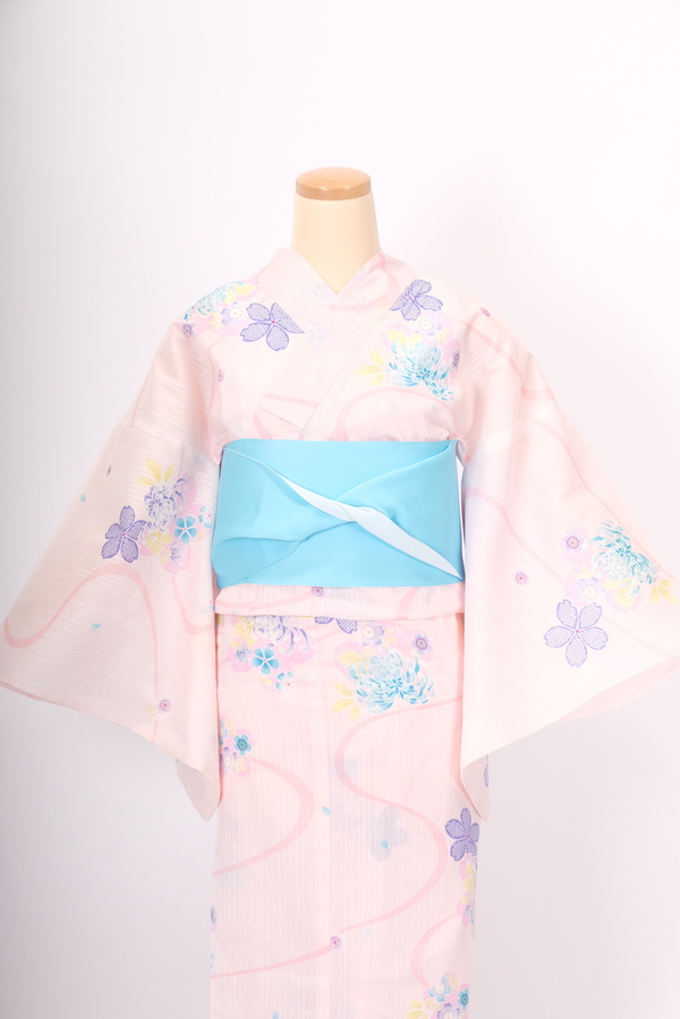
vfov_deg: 17.1
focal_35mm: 120
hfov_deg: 11.4
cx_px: 340
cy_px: 510
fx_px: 3400
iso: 800
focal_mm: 80
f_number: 8
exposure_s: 1/180
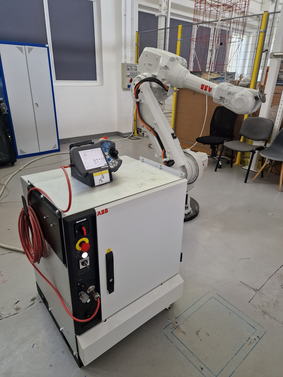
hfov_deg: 58.9
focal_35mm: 23
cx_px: 142
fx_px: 251
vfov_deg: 73.9
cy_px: 188
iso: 320
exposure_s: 1/100
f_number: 1.8
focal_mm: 6.4
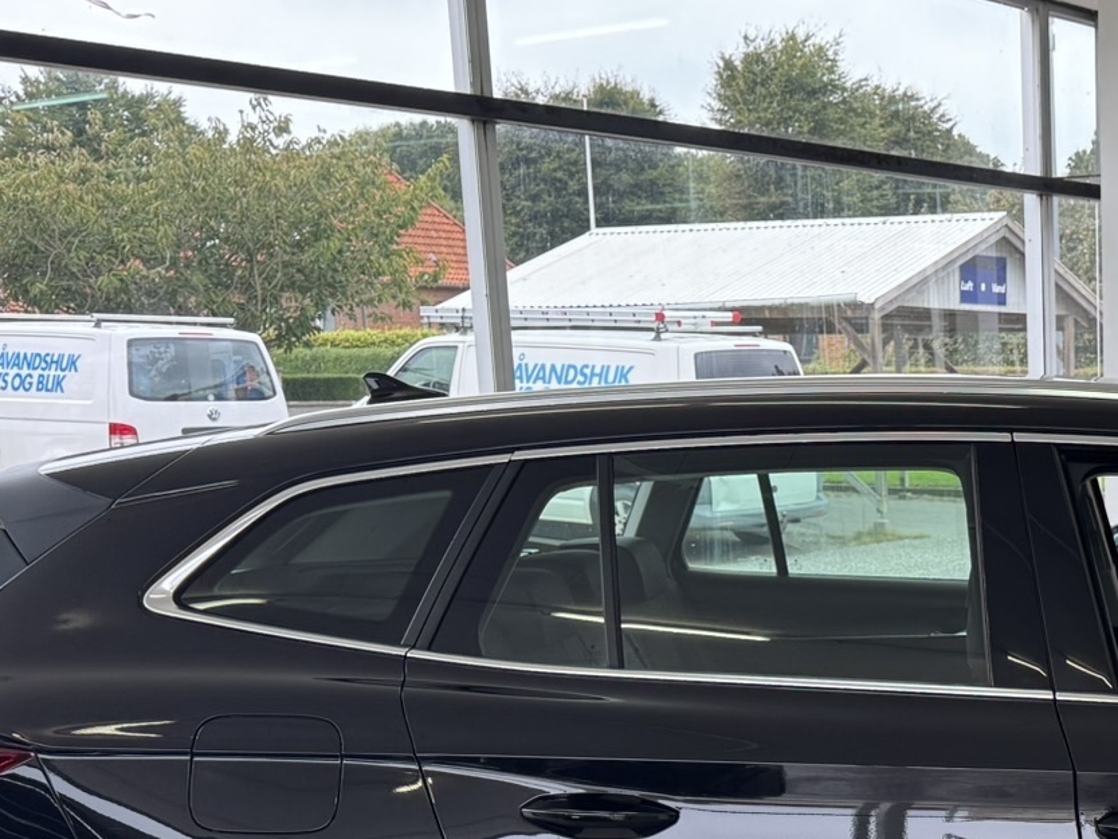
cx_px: 1157
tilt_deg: -13.2
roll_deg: +0.4
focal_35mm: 59
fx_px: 1906
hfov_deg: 30.1
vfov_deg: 23.8
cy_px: 823
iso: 125
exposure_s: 1/100
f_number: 1.78
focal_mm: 6.76
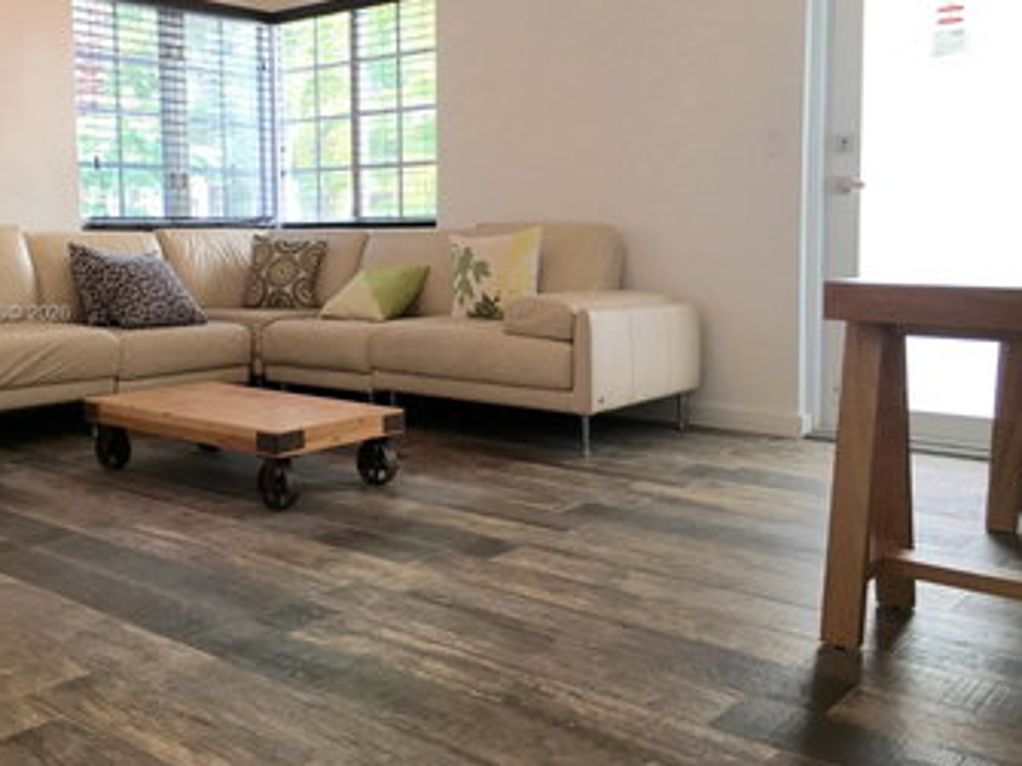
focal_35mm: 37
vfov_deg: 38.5
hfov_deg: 50.1
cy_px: 314
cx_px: 468
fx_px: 1092
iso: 32
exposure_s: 1/40
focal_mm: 4.15
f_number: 2.2
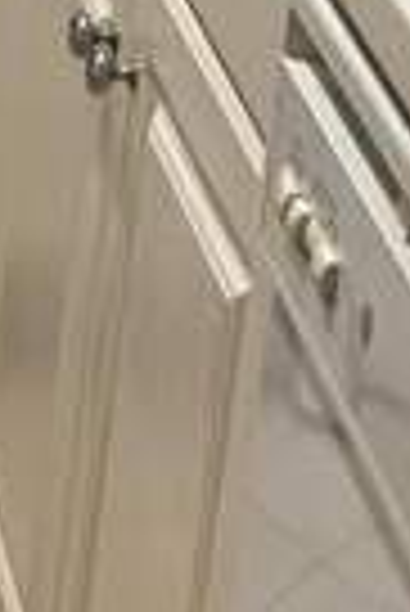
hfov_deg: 5.8
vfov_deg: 9.3
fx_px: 3612
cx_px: -1032
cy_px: -400
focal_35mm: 212
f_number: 1.5
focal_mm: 5.7
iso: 80
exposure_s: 1/60
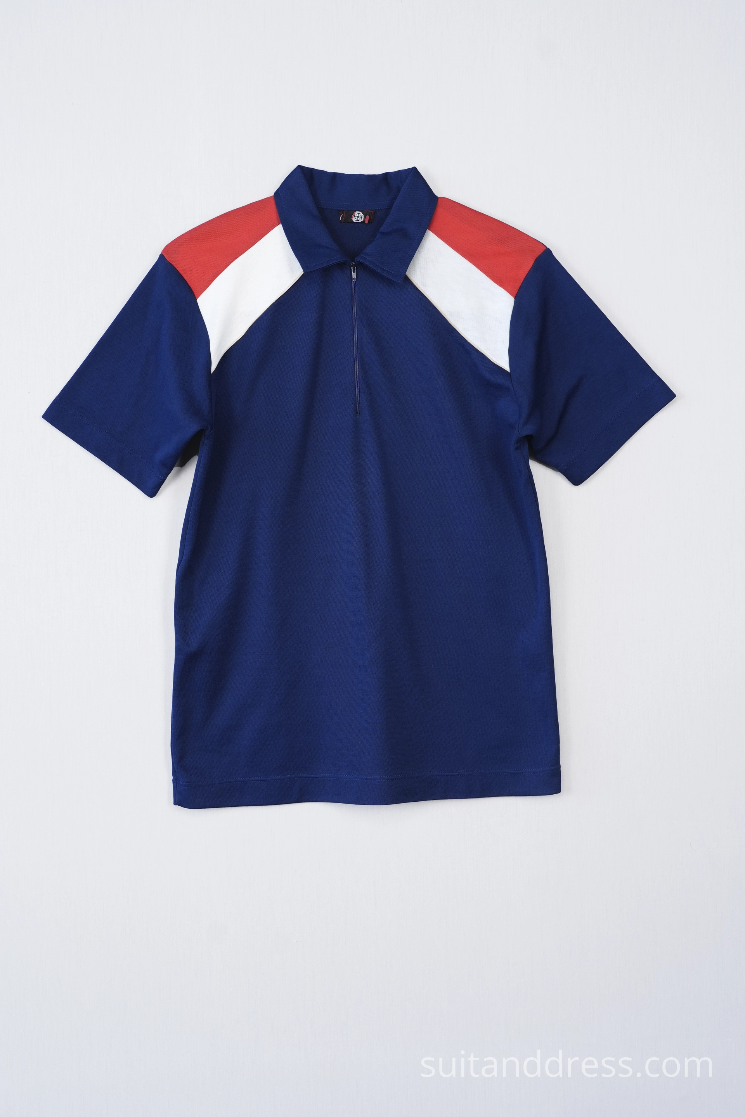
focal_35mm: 45
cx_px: 372
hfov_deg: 29.9
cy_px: 558
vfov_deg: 43.6
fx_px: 1397
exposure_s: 1/40
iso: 320
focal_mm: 30
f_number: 8
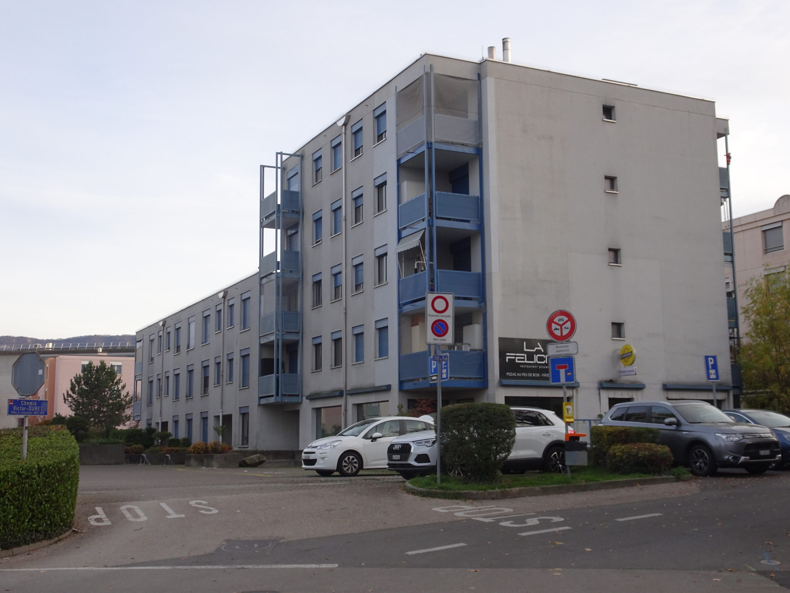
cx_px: 395
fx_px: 913
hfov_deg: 46.8
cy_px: 296
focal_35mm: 40
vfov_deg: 36.0
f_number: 4
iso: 80
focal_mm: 6.8
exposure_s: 1/60
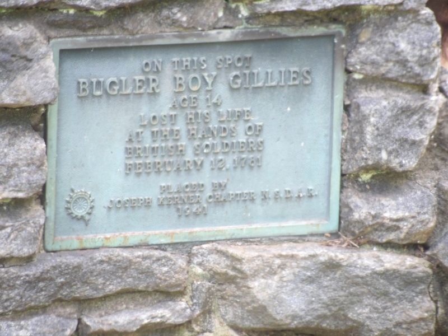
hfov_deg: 2.3
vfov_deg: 1.8
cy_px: 168
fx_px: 10975
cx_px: 224
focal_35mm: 848
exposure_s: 1/50
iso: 337
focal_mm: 152.1
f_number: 4.8
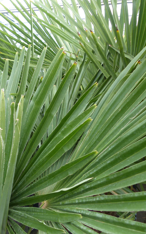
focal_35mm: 36
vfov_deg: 54.0
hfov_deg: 34.7
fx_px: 229
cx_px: 39
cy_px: 115
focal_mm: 4.5
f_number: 2.8
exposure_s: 1/125
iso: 100
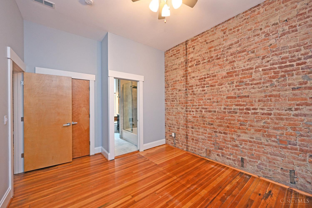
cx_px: 156
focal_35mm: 14
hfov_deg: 104.3
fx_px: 121
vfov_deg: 81.2
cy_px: 104
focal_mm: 14
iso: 450
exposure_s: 1/60
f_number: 4
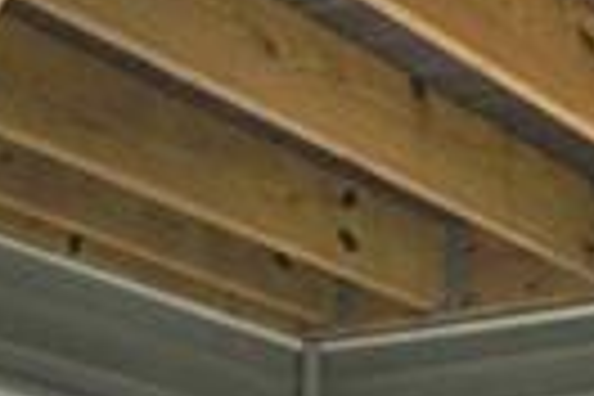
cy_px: 880
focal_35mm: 128
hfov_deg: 14.8
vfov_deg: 9.7
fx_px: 2110
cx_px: 914
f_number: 8
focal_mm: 11
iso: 640
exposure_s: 1/100
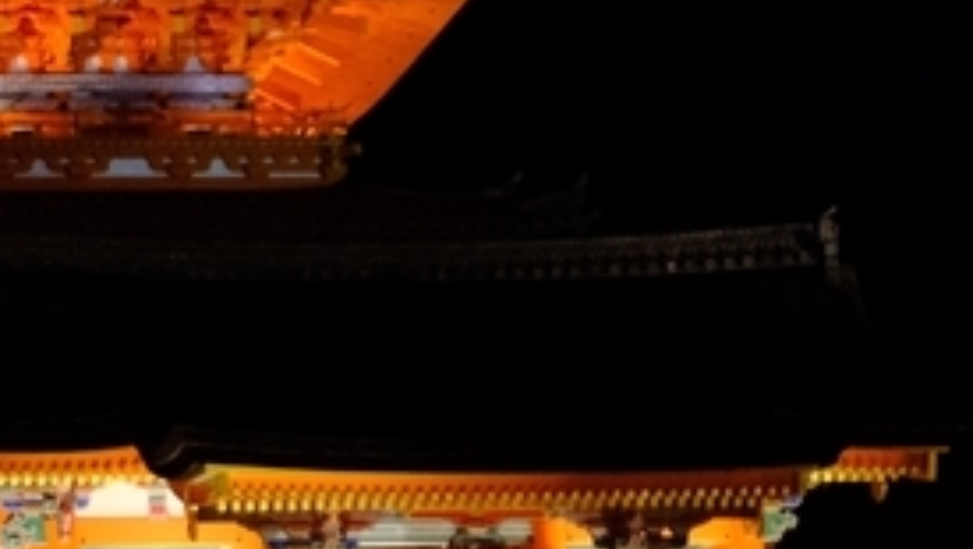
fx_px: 6247
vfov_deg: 5.0
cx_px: -1097
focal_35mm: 242
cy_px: -28
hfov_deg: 8.4
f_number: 1.4
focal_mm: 35
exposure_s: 1/52
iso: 2000
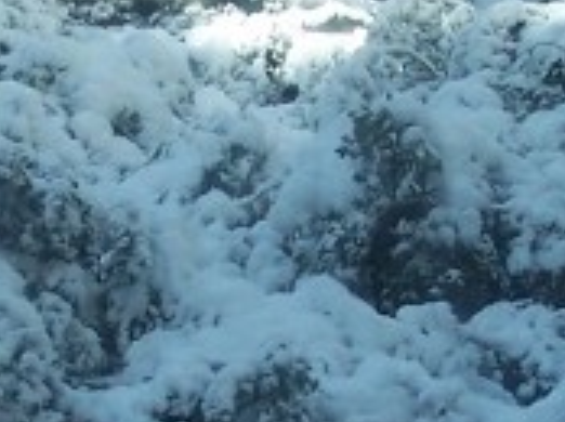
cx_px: 308
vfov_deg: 8.5
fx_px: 2852
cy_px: 276
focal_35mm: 175
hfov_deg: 11.3
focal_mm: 6.3
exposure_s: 1/350
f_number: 4
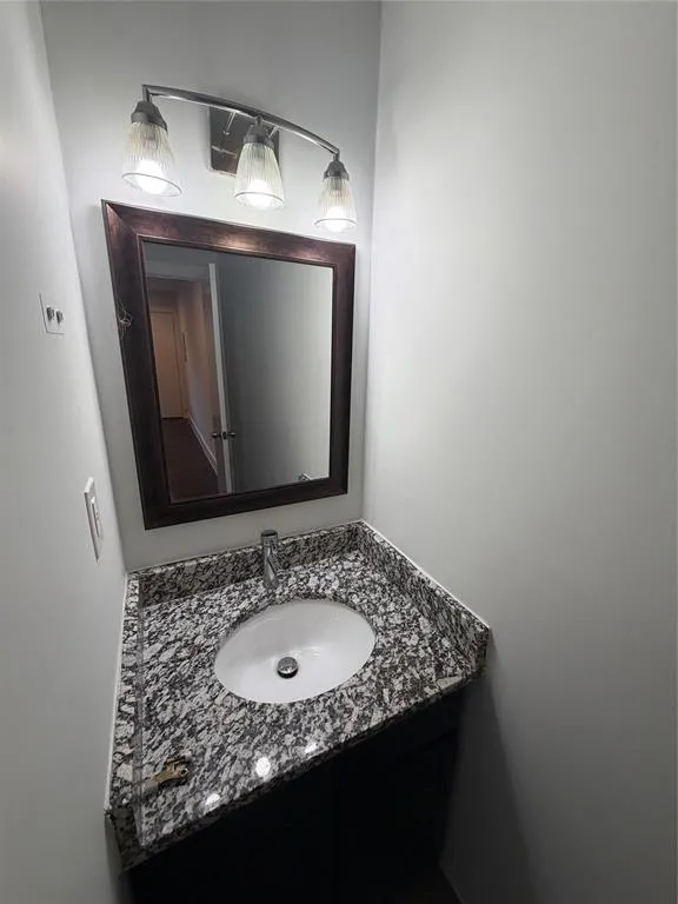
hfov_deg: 85.7
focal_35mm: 14
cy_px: 452
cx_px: 339
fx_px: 366
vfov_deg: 102.1
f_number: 2.2
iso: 100
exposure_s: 1/120
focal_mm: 2.22
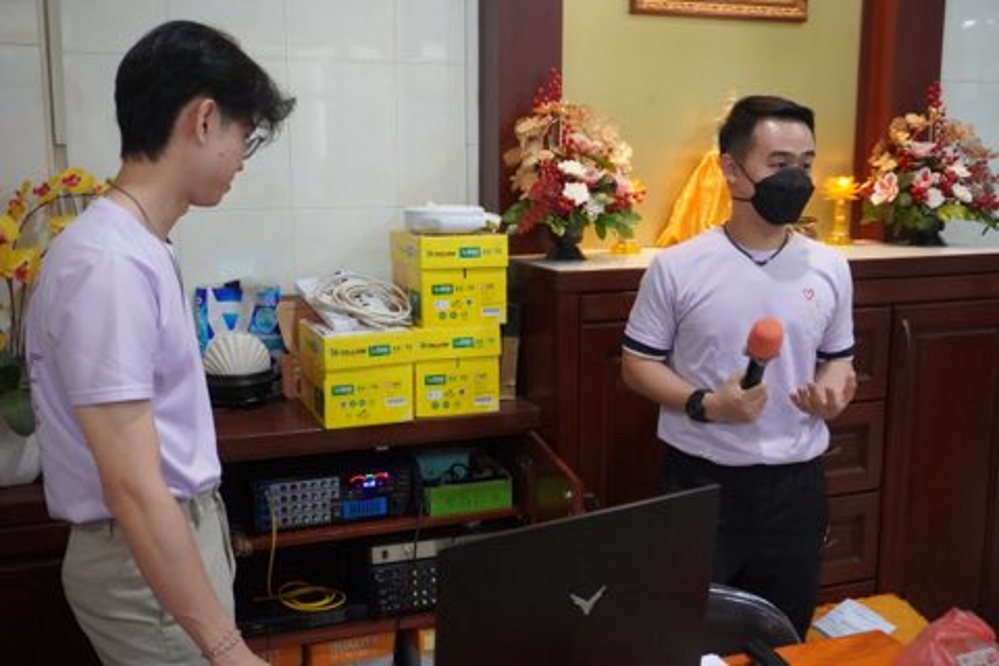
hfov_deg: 55.1
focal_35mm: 34
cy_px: 333
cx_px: 500
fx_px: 957
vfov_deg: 38.4
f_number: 4
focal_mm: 23
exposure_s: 1/160
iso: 5000
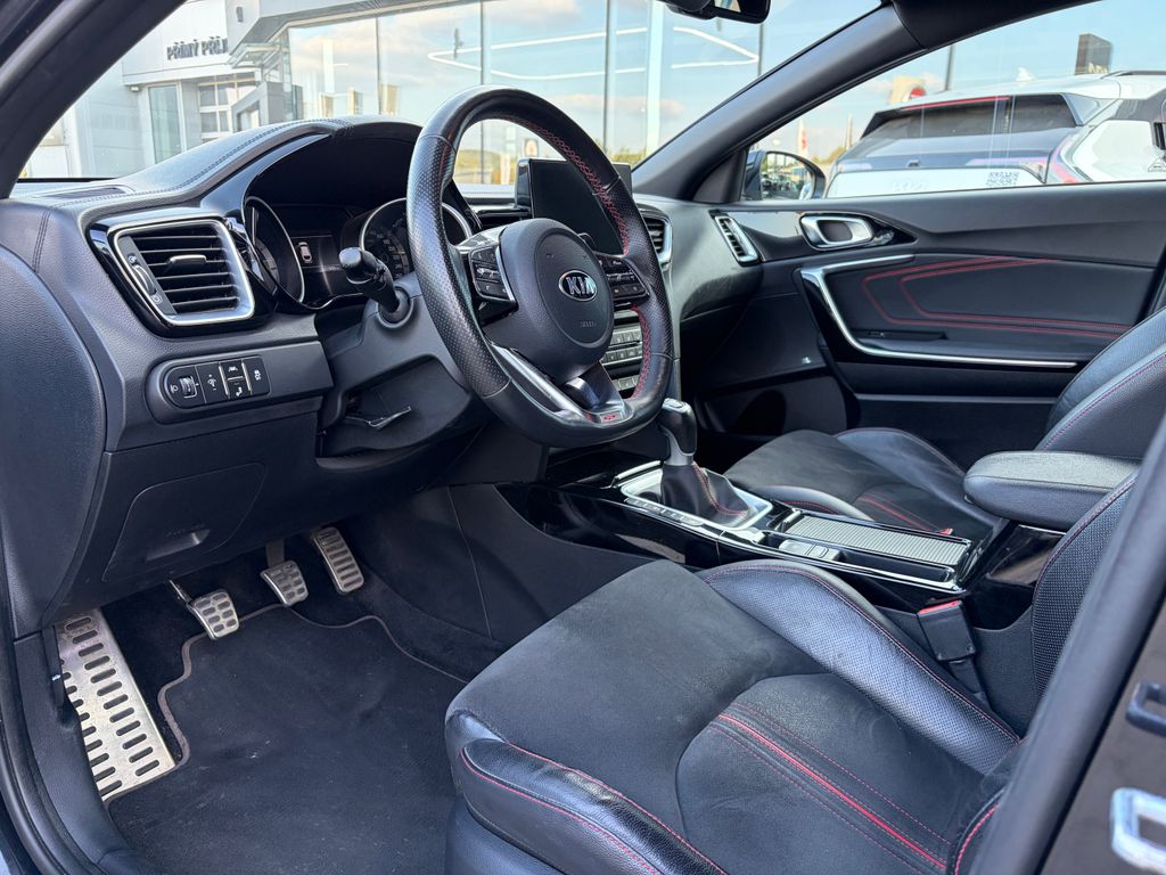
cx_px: 583
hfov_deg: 67.3
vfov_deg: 53.1
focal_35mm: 26
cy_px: 438
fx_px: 876
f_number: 1.6
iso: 125
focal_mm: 5.96
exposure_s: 1/87
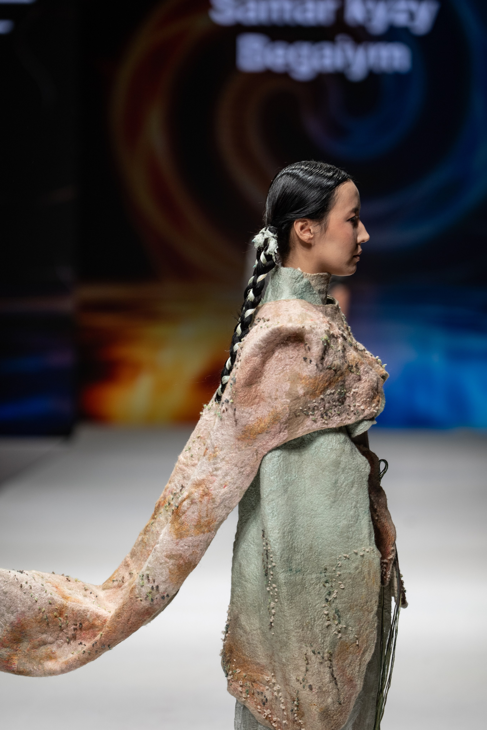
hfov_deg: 6.1
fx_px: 4545
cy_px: 365
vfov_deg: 9.2
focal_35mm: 224
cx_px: 244
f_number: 2.8
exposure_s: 1/320
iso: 200
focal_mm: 149.8
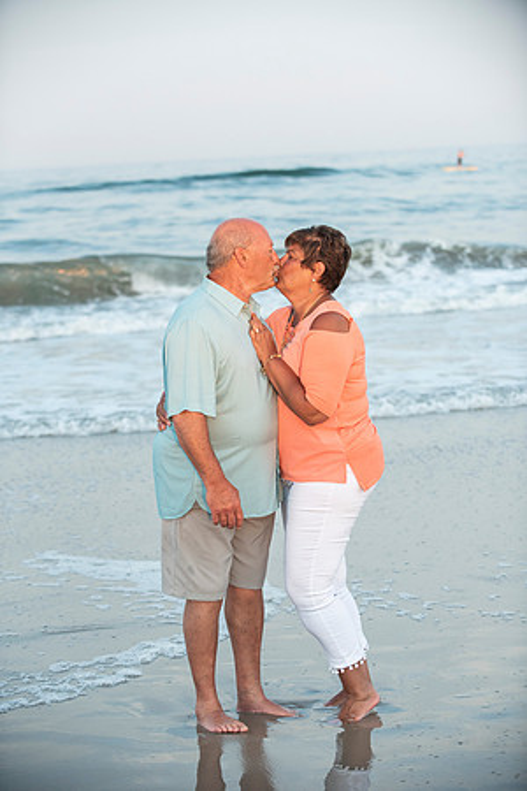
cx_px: 264
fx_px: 1888
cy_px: 396
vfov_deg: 23.6
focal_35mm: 86
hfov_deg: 15.9
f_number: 3.5
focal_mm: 86
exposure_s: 1/1250
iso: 800
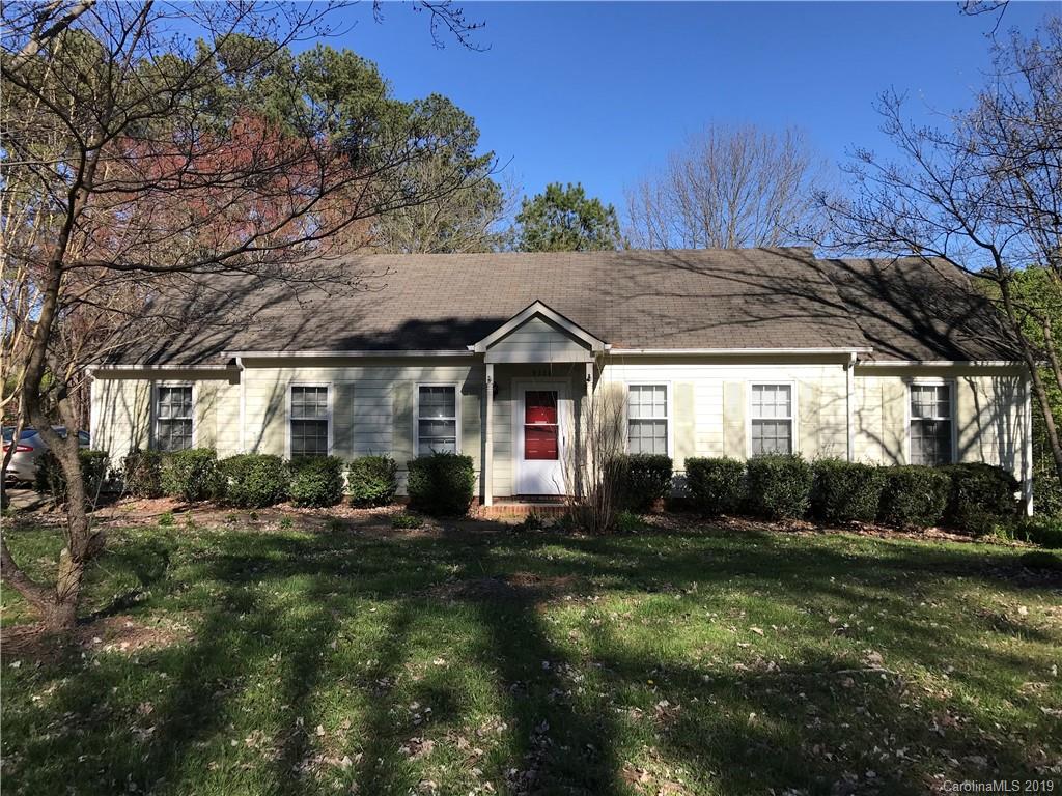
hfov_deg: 63.4
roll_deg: +0.4
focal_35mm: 28
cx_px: 531
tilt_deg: +2.1
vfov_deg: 49.7
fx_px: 859
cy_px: 398
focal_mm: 3.99
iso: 20
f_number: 1.8
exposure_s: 1/1546
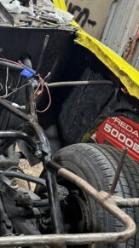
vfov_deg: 29.1
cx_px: -101
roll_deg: -5.2
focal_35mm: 72
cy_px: 171
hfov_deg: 14.9
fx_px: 473
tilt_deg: -34.2
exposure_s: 1/60
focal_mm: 6.76
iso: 250
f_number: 1.78
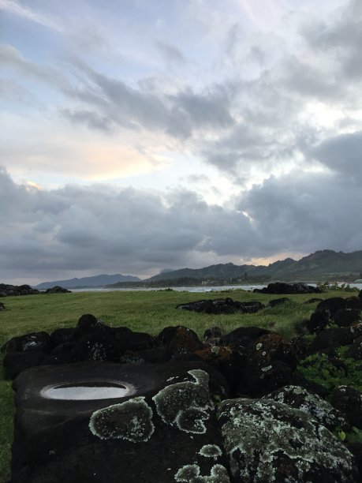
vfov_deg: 61.7
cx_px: 181
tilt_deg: +6.3
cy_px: 242
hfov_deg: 48.2
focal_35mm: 29
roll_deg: +1.2
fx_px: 404
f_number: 2.2
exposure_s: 1/120
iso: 40
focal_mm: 4.15
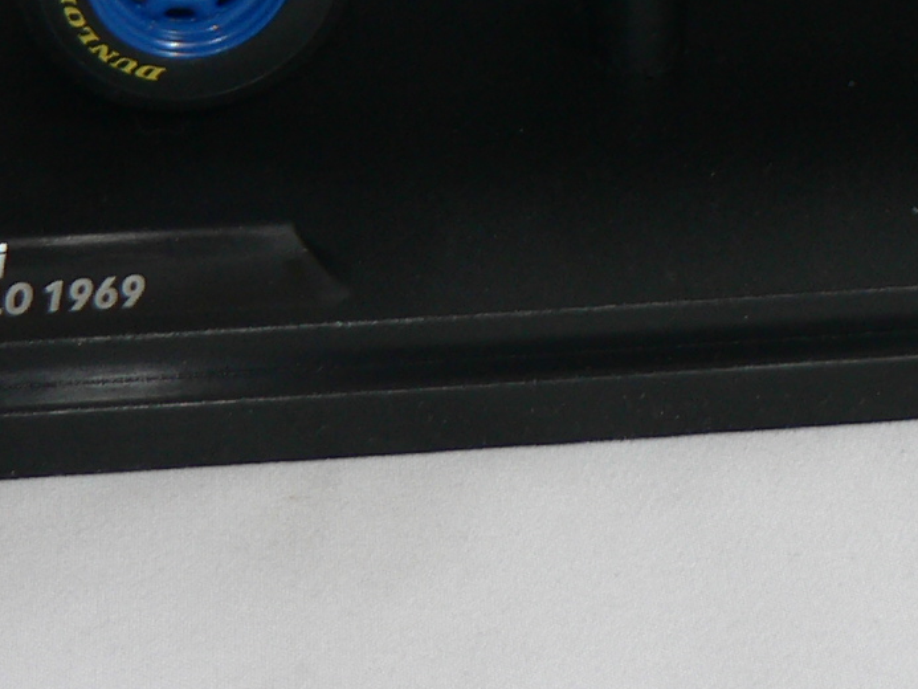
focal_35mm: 181
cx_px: 922
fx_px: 4801
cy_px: -469
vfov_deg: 8.0
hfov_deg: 10.8
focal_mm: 8.1
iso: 80
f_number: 2.8
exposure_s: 1/60
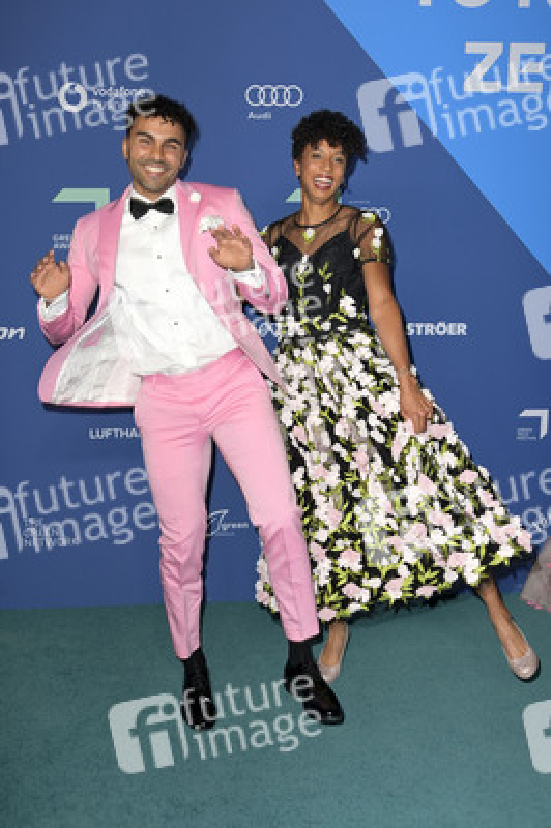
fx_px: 828
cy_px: 414
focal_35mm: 36
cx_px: 276
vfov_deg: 53.2
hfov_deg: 36.8
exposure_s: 1/200
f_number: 5.6
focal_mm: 36
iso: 800
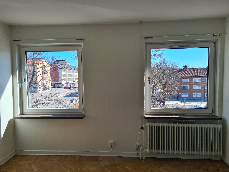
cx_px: 114
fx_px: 172
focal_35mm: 26
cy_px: 86
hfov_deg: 67.3
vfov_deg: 53.1
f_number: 1.8
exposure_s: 1/724
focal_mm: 5.4
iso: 50
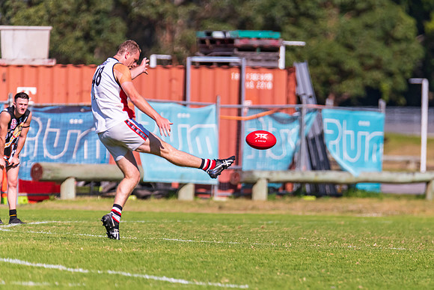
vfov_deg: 2.3
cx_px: 285
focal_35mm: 604
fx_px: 7284
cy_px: 140
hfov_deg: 3.4
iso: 800
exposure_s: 1/4000
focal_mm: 460
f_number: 6.3
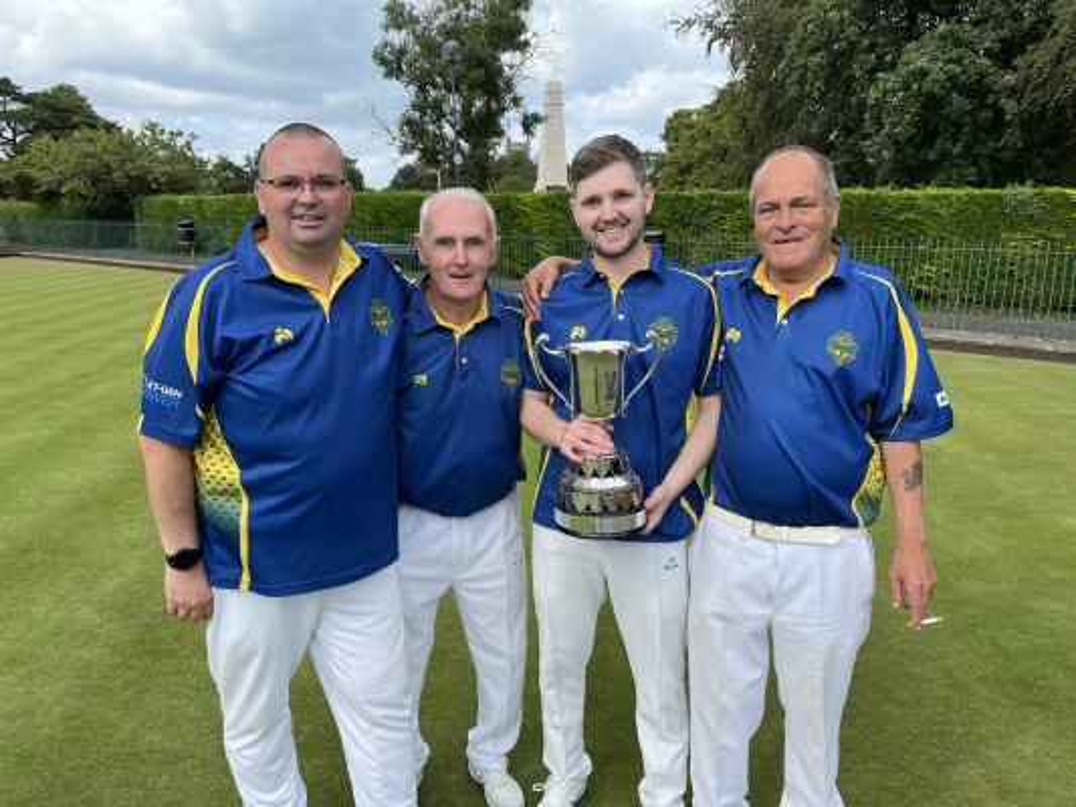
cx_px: 538
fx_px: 808
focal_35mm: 26
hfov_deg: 67.3
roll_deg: -1.9
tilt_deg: -14.7
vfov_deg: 53.1
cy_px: 404
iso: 50
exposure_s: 1/891
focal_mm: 5.1
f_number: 1.6
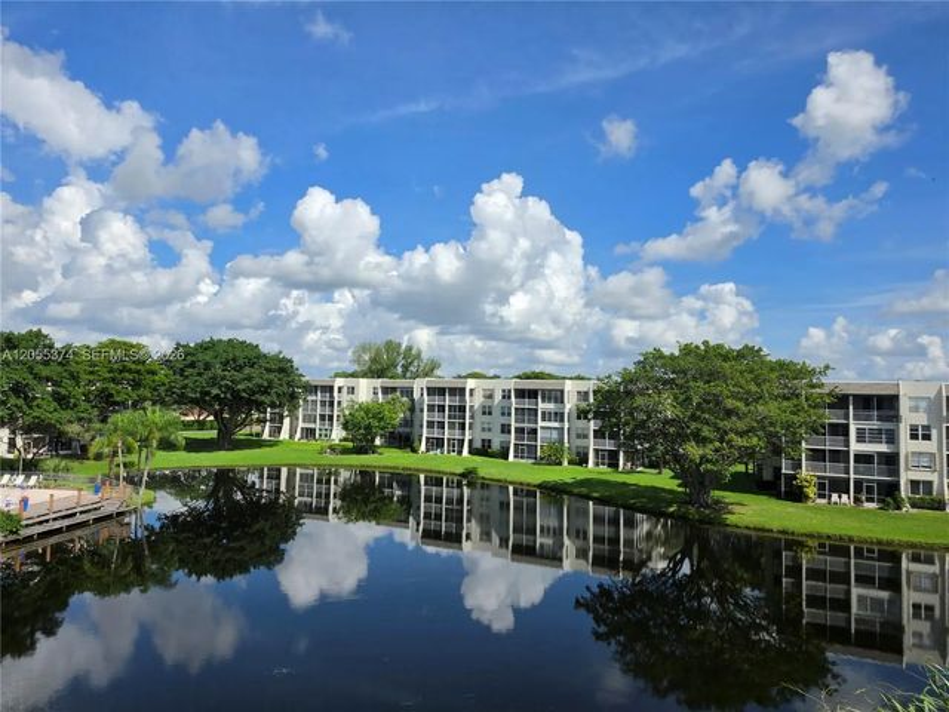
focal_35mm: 23
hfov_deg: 73.9
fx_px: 631
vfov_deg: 58.9
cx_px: 474
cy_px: 356
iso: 64
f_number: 1.4
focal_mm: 6.5
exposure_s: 1/5294
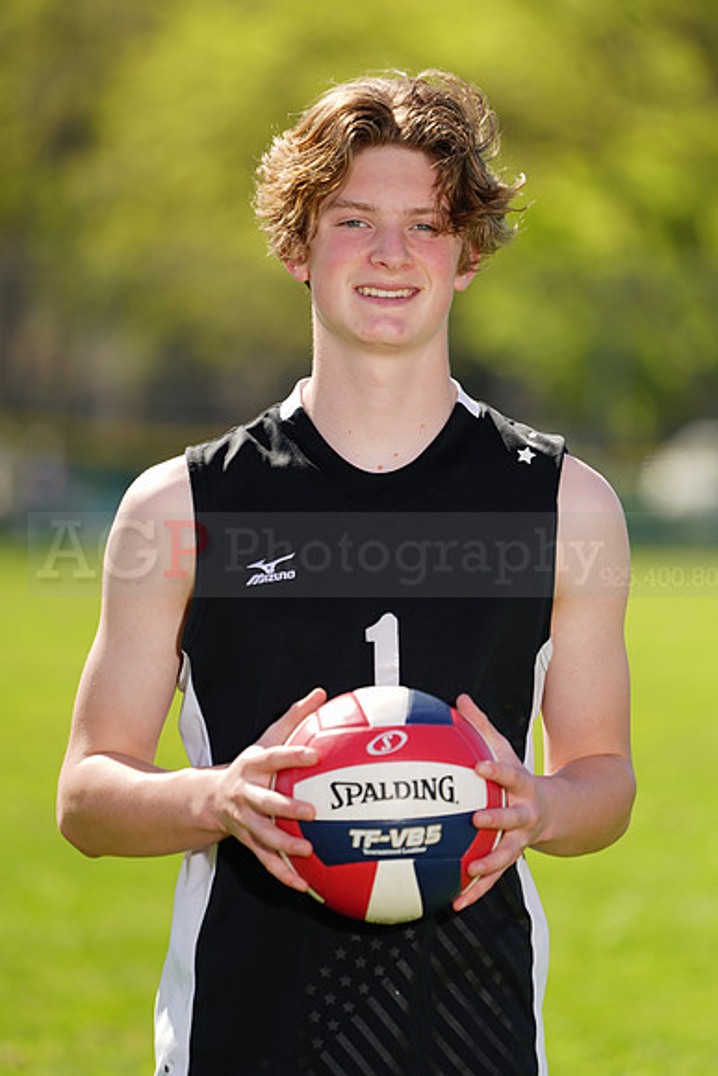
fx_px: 11151
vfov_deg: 5.5
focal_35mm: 373
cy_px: 538
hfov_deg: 3.7
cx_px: 359
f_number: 6.3
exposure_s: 1/200
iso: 64
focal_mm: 373
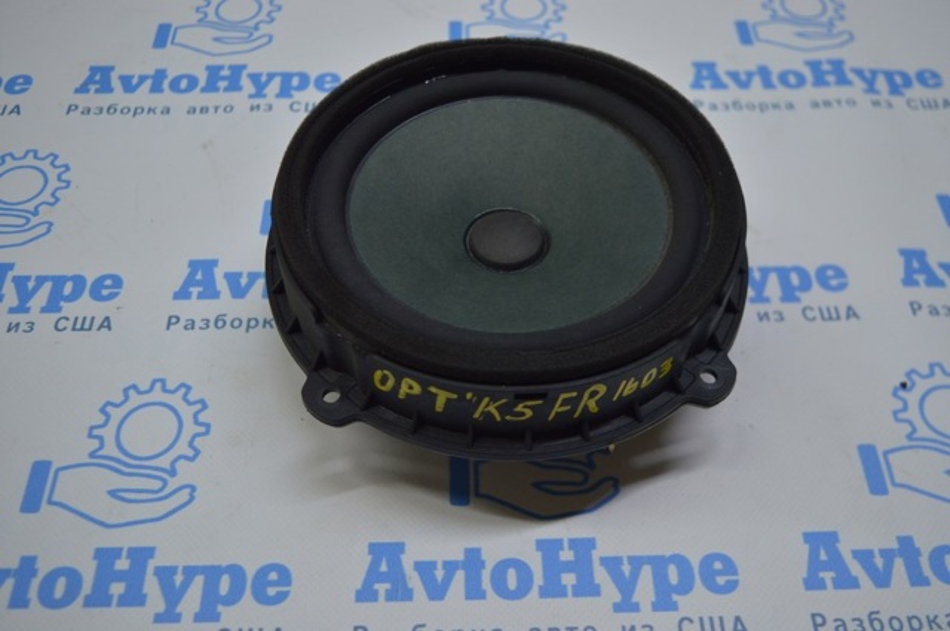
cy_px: 316
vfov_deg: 36.8
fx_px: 949
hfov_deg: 53.2
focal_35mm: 36
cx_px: 475
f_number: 4
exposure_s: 1/160
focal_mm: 24
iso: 400
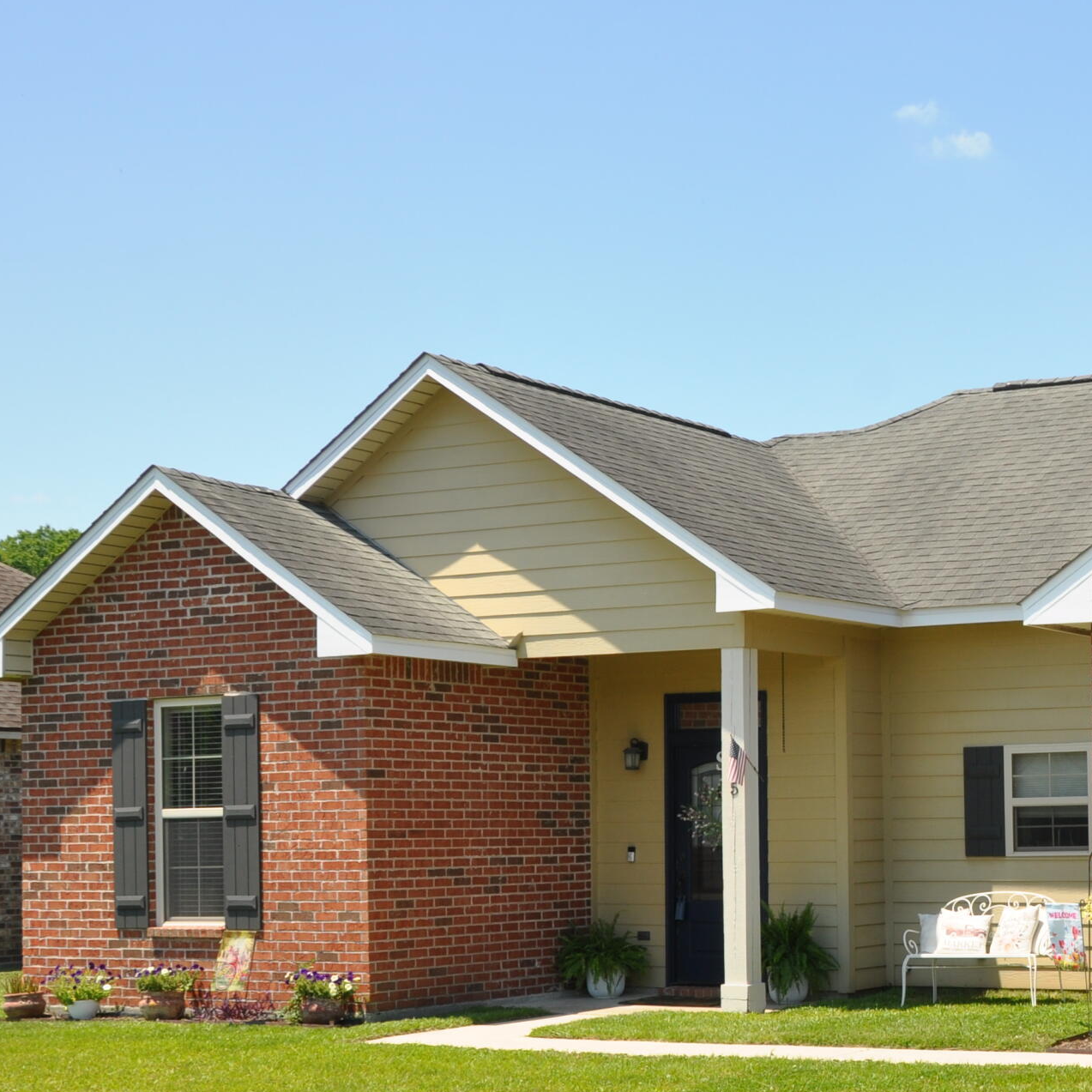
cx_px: 1104
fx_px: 2248
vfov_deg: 27.1
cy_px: 736
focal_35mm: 63
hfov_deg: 25.8
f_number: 8
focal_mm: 21
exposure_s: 1/250
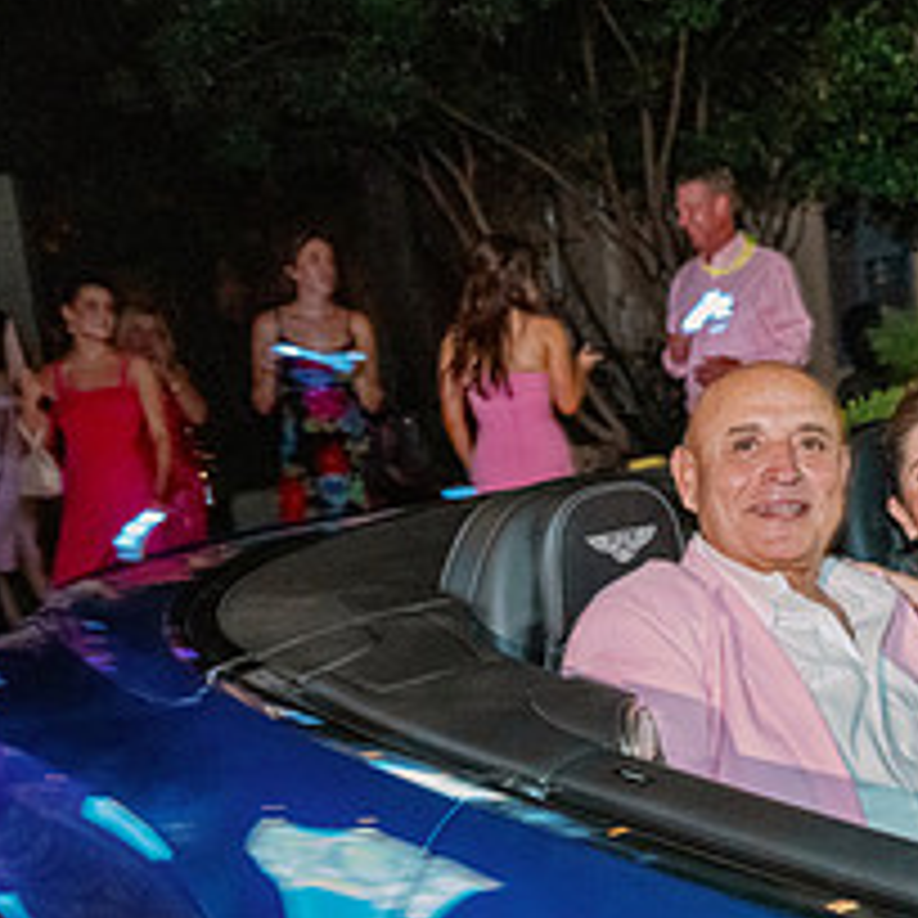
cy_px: 691
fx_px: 1740
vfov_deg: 29.1
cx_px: 738
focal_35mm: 58
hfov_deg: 28.9
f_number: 3.5
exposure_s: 1/125
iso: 4000
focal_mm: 24
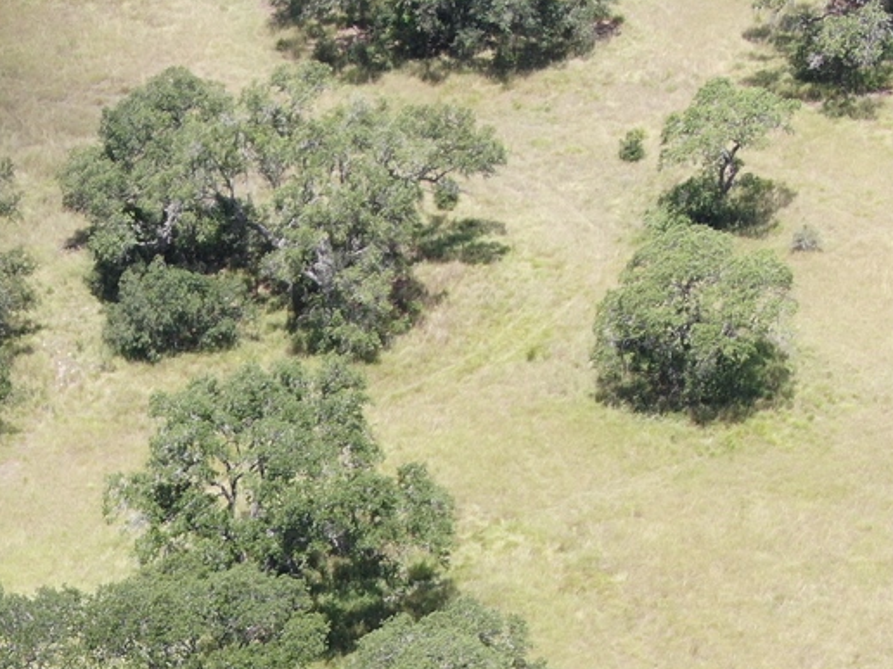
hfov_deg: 14.6
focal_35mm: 134
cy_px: 747
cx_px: 109
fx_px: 3457
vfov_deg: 10.9
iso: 100
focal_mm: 8.6
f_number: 3.8
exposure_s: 1/240
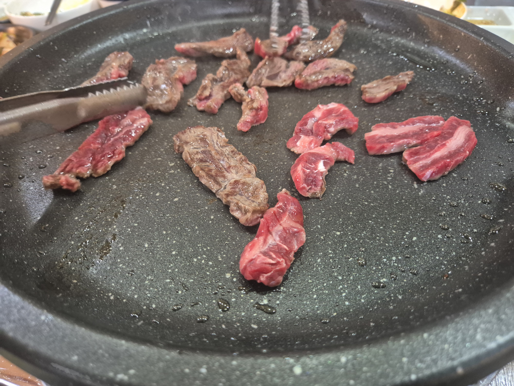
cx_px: 257
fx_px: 342
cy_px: 193
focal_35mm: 23
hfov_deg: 73.9
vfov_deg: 58.9
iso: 800
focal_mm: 5.4
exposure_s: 1/60
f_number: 1.8
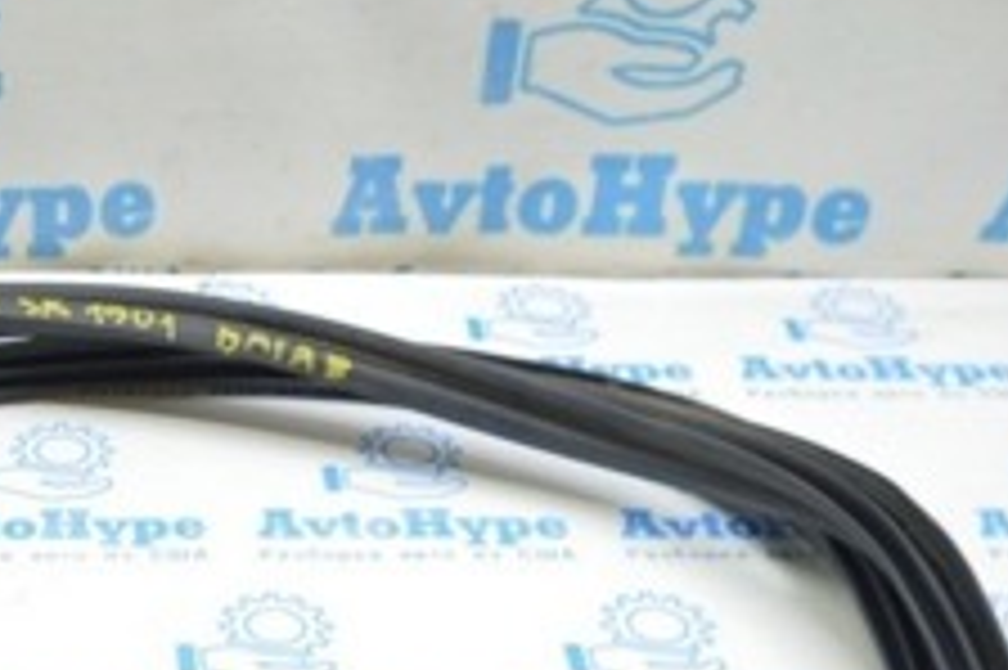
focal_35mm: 77
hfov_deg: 25.1
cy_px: 812
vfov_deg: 16.9
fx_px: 2154
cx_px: 0
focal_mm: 18
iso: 400
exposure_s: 1/40
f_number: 3.5
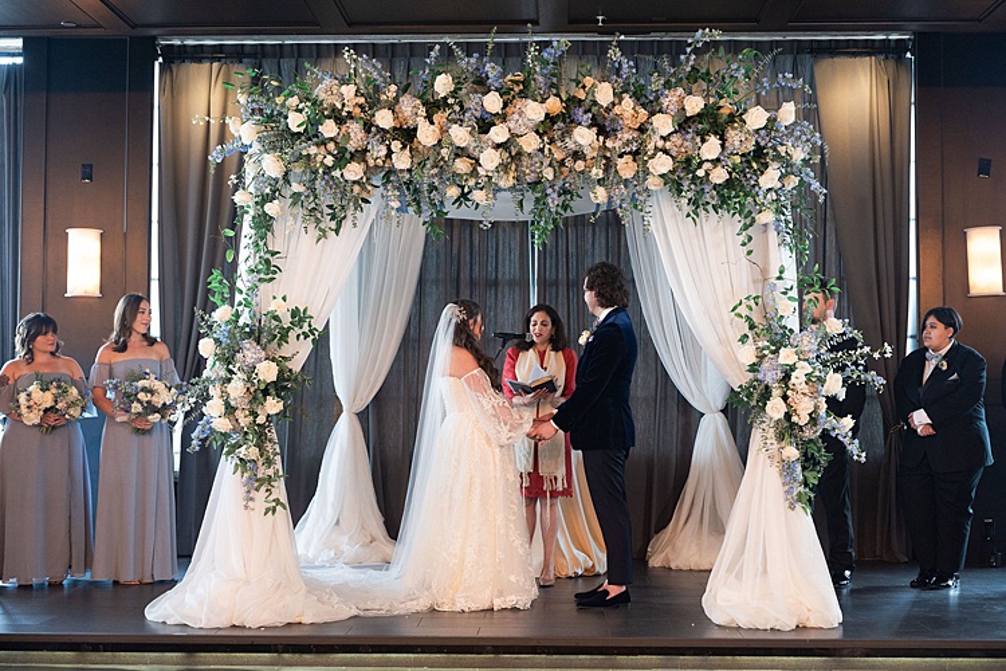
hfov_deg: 39.9
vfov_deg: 27.2
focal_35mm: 50
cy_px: 336
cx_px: 503
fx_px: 1384
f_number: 2.2
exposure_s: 1/250
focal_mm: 49
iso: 1250
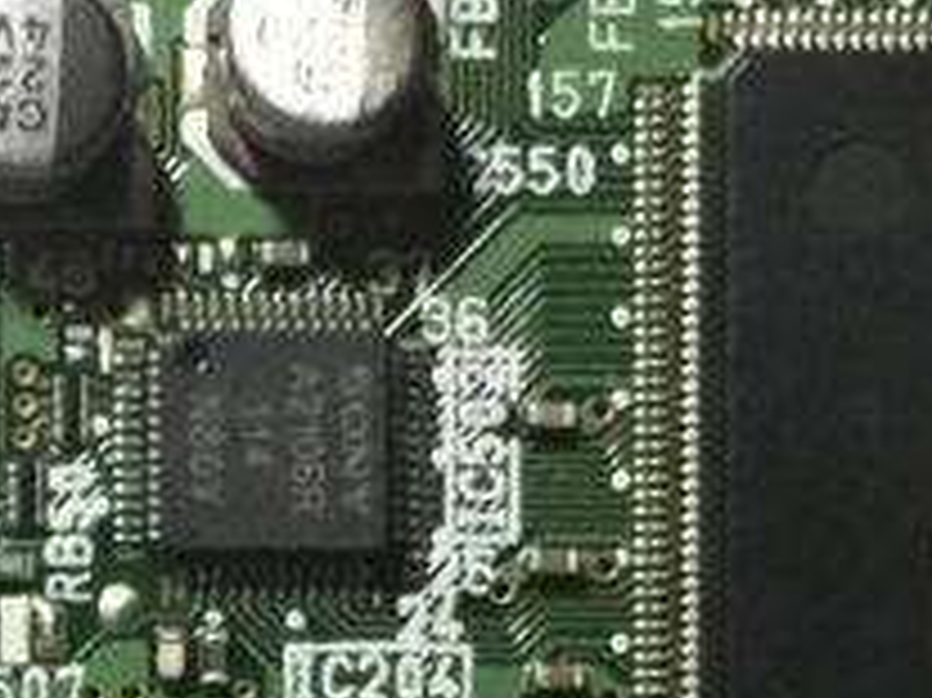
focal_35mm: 215
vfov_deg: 6.7
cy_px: 1459
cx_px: -99
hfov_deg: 9.1
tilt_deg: -89.1
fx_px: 5785
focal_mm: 4.15
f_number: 2.2
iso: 160
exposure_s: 1/30
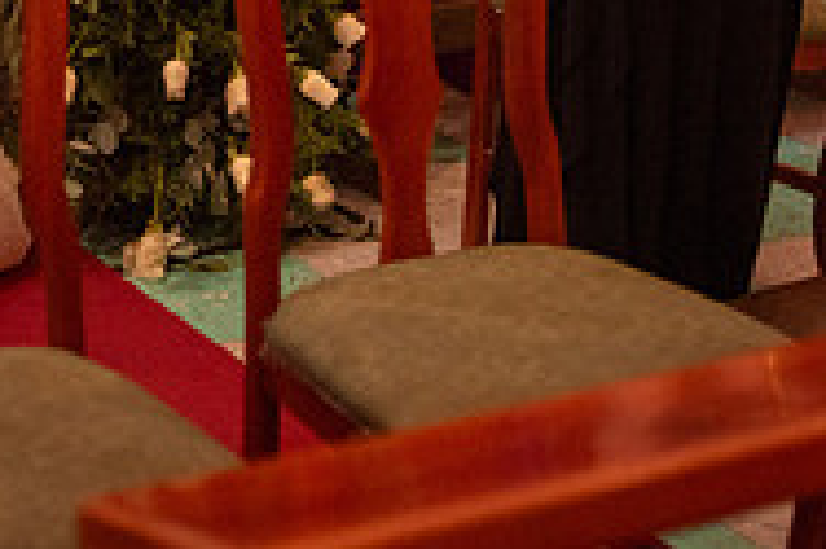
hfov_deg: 18.8
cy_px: -279
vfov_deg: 12.1
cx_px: 202
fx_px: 2476
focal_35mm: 108
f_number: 2
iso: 1600
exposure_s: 1/320
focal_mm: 35
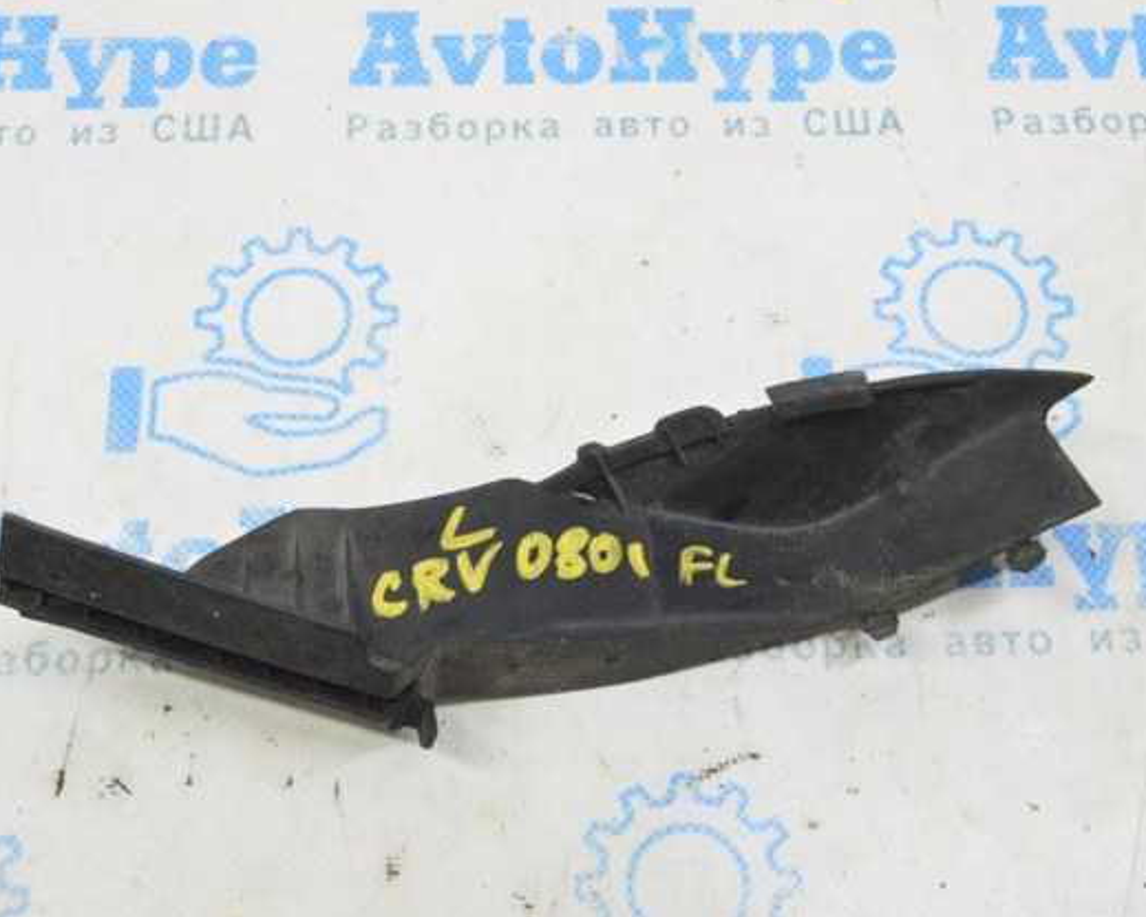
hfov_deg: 36.0
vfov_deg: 29.1
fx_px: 1763
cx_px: 596
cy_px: 456
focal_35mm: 52
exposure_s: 1/15
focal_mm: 30
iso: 6400
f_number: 20
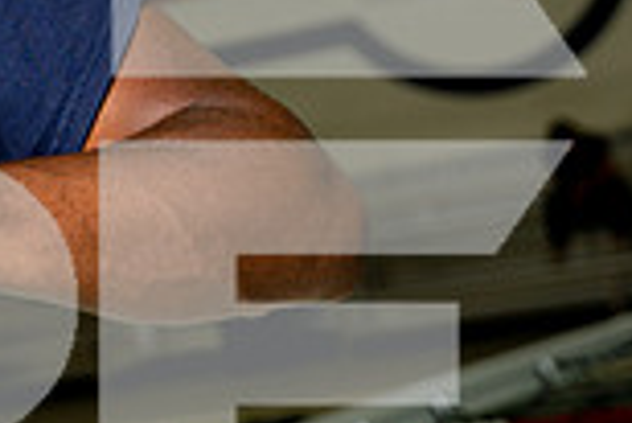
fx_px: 3462
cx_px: -460
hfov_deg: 9.9
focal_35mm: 197
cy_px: -138
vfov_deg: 6.9
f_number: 4.5
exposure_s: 1/250
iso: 100
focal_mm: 50
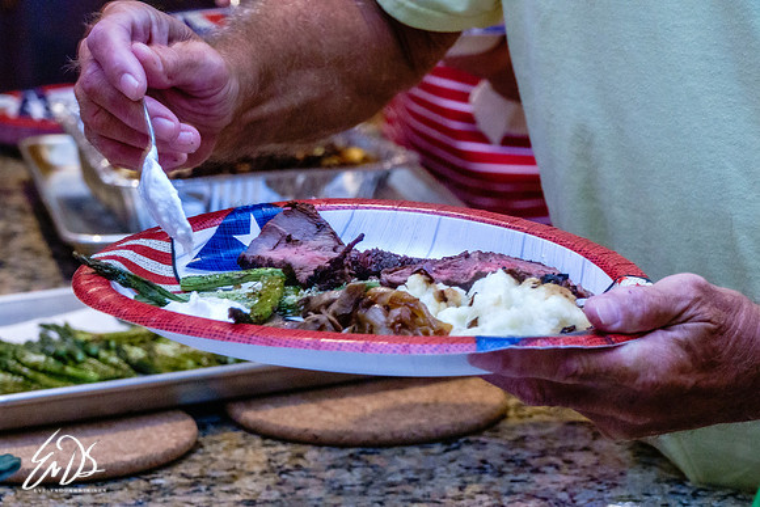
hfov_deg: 13.6
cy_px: 283
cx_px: 336
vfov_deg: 9.1
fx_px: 3177
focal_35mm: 150
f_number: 4
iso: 1250
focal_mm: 49.51
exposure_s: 1/80
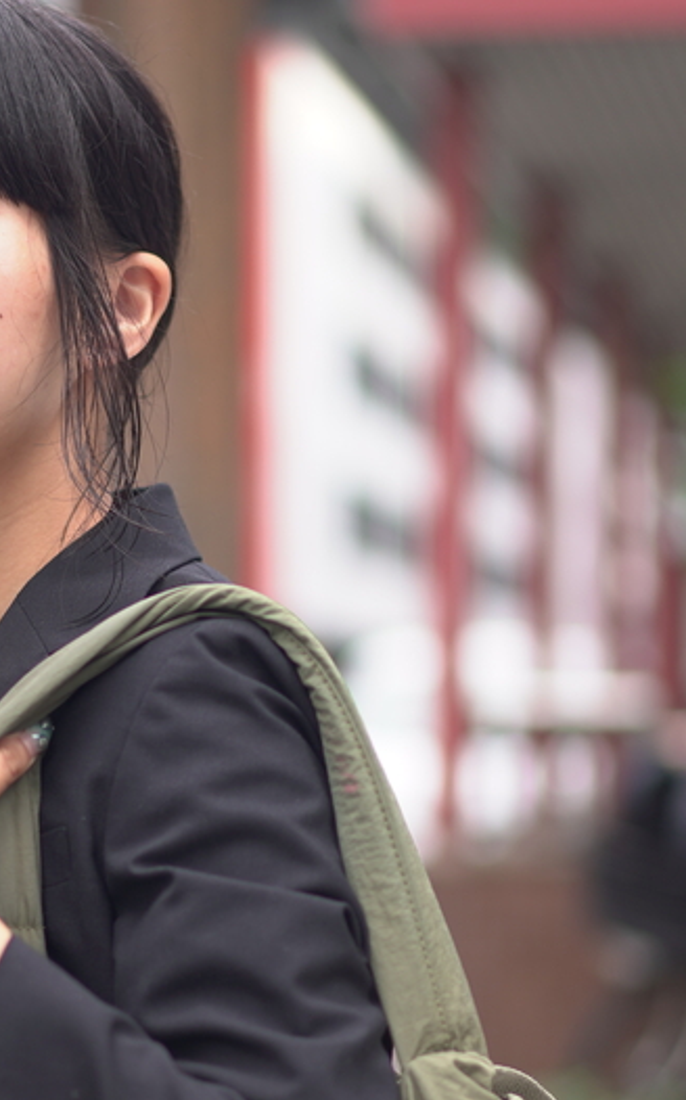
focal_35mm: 128
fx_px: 3835
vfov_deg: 16.3
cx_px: 123
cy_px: 736
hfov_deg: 10.2
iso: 100
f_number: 1.8
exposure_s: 1/400
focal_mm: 55
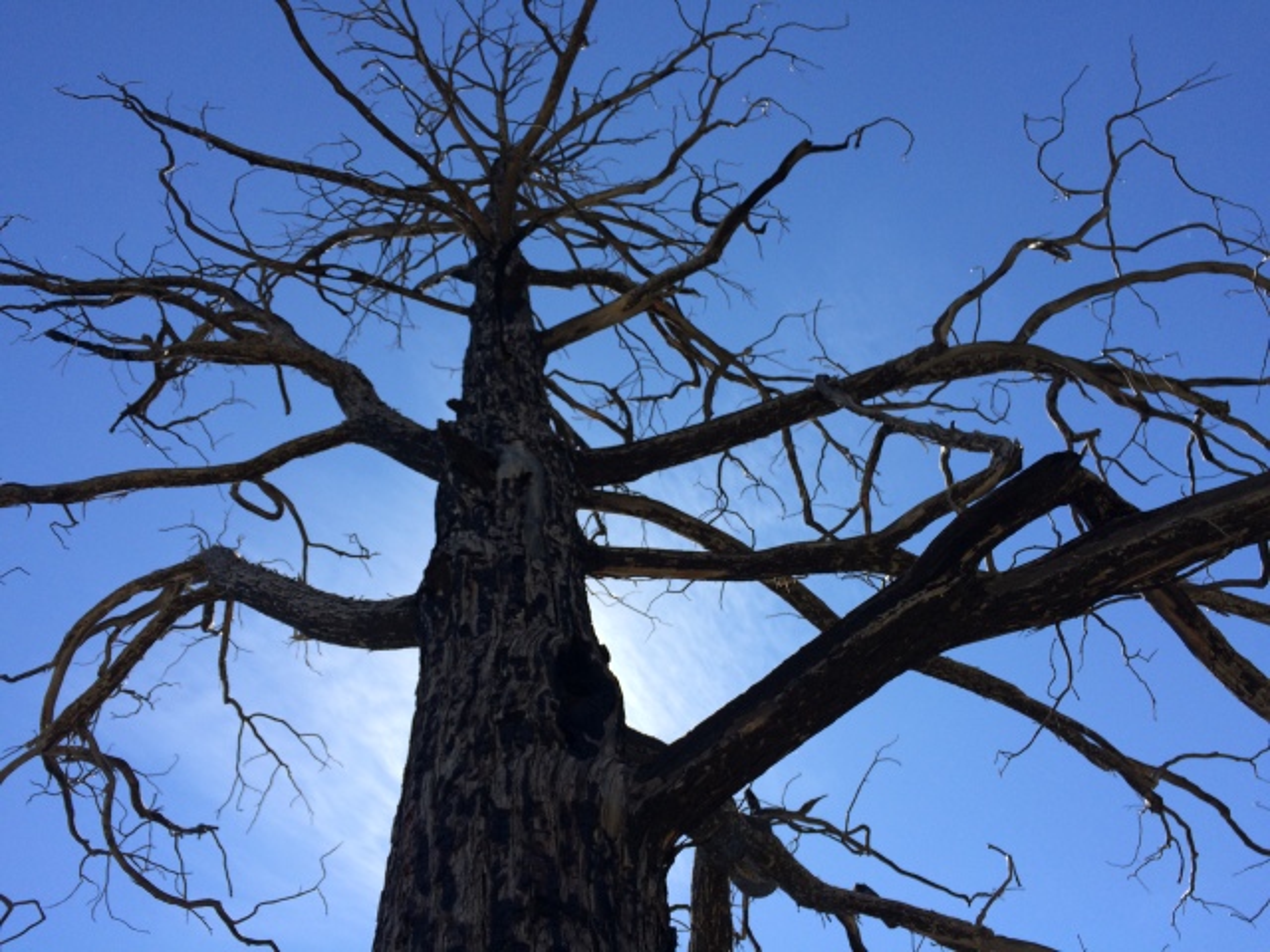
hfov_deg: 61.7
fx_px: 1064
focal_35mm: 29
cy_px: 476
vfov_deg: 48.2
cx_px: 635
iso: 32
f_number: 2.2
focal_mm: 4.15
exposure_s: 1/1325
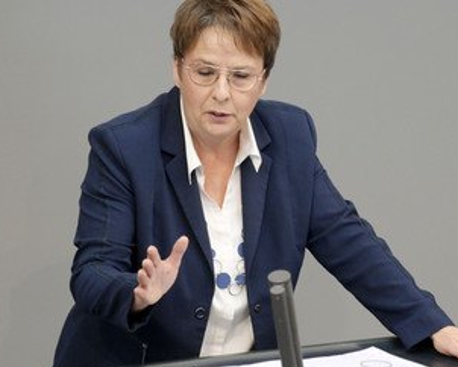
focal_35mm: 574
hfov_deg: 3.4
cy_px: 202
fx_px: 7786
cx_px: 274
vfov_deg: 2.7
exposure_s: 1/320
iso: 8000
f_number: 5.6
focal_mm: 410
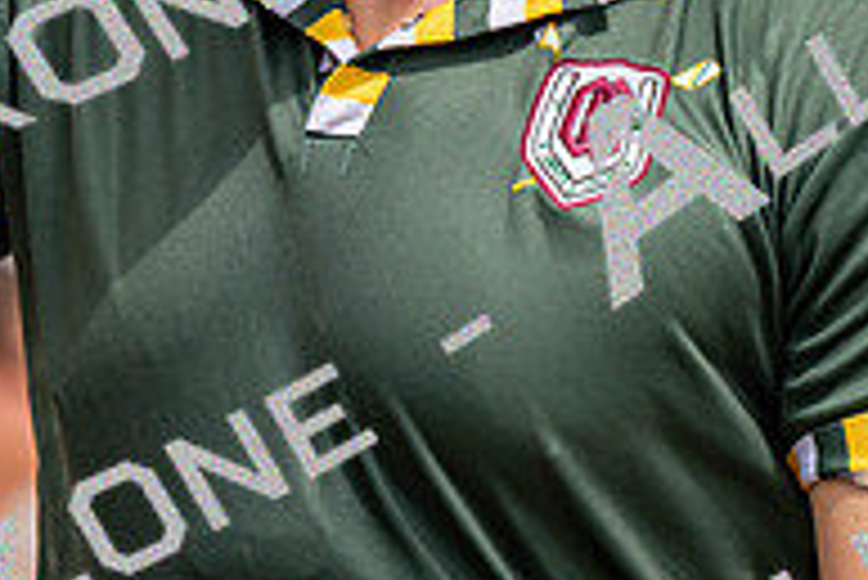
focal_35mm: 466
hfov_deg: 4.4
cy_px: -119
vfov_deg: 3.0
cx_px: 202
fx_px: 11244
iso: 110
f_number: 2.8
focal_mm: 155
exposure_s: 1/2000
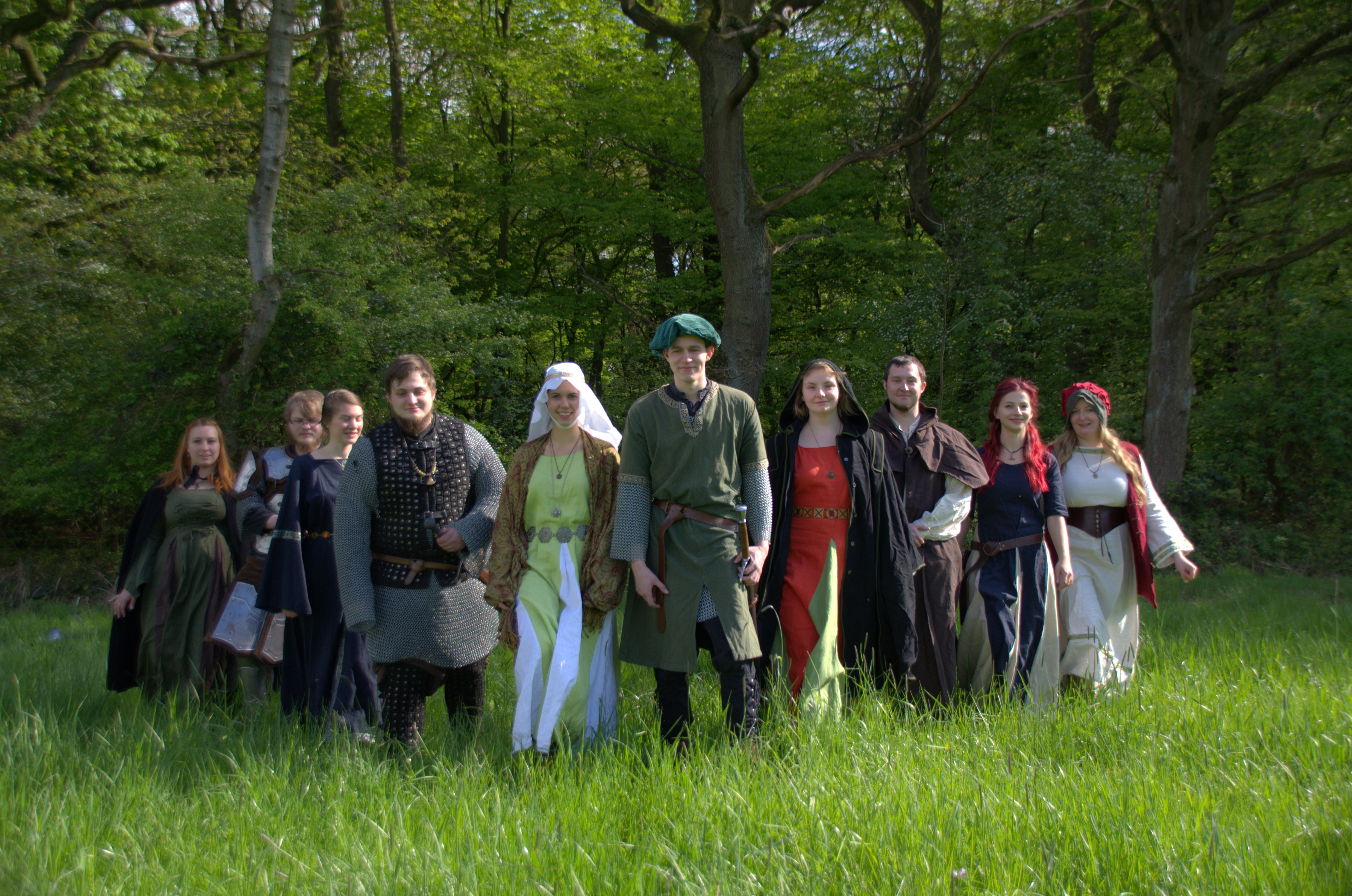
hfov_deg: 49.6
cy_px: 448
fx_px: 1462
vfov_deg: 34.1
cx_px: 676
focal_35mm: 39
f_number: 4
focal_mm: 26
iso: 180
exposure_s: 1/500
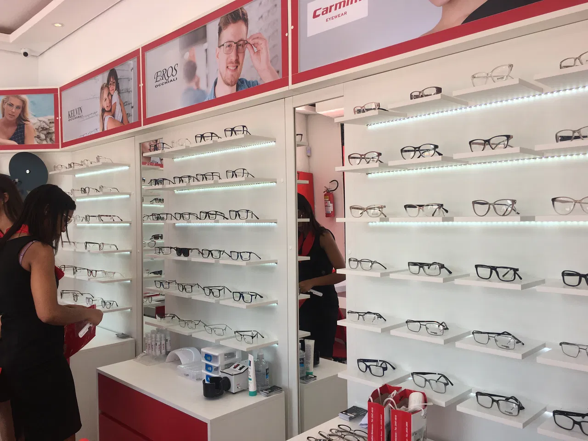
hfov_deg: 61.7
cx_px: 294
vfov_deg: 48.2
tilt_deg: -1.2
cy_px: 220
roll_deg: +0.0
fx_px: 493
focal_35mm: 29
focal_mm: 4.15
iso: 25
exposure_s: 1/239
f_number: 2.2
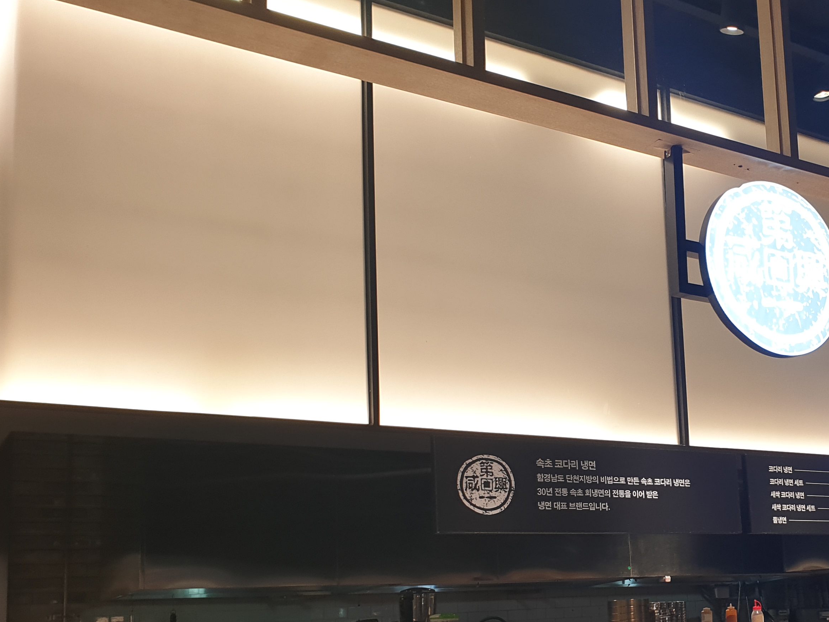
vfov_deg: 31.6
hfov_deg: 40.2
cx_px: 675
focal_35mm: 45
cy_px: 465
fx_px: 1078
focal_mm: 4.3
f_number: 2.4
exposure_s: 1/120
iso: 80
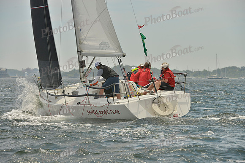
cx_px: 122
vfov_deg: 6.9
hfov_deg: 10.3
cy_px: 82
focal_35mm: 200
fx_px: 1361
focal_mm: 200
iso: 280
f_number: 8
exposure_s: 1/1250
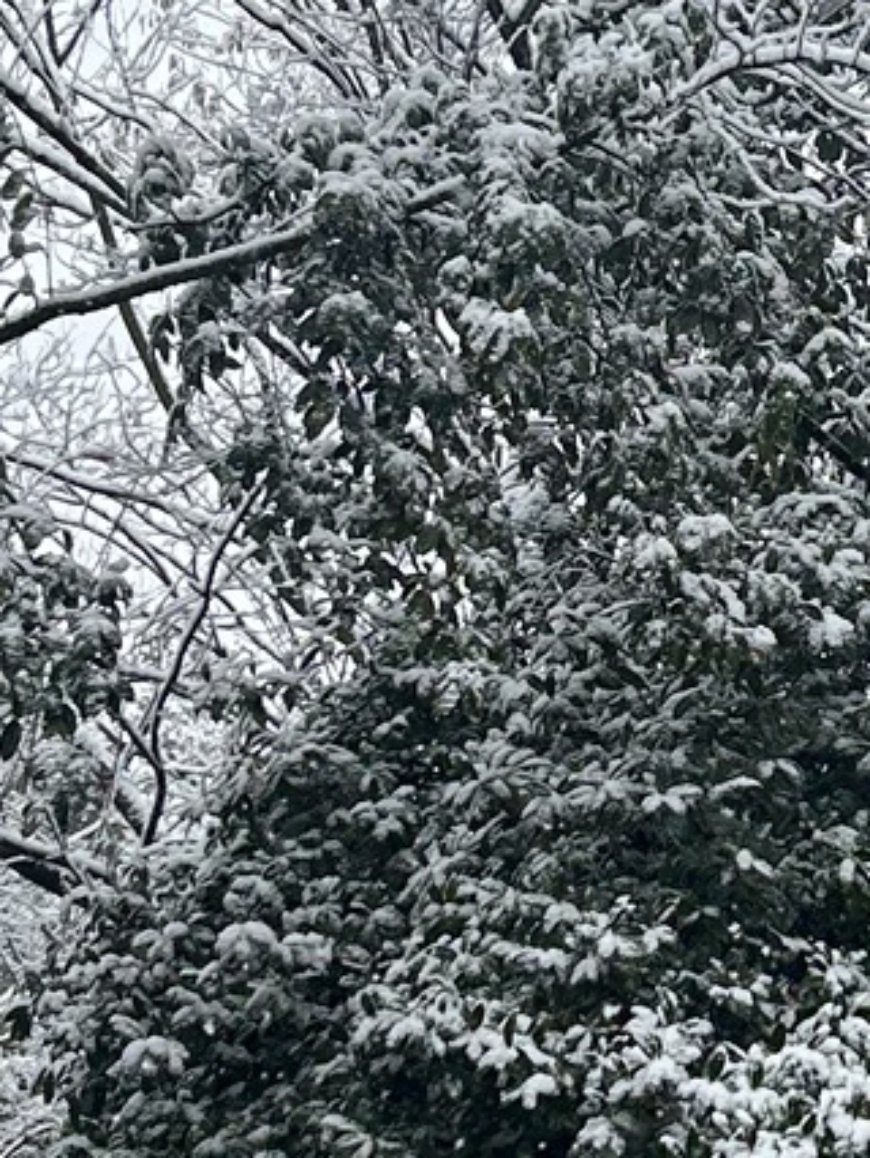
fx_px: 4084
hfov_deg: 11.9
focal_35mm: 122
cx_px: 990
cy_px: 593
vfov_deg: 16.1
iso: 50
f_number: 1.5
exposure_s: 1/1252
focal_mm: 5.7
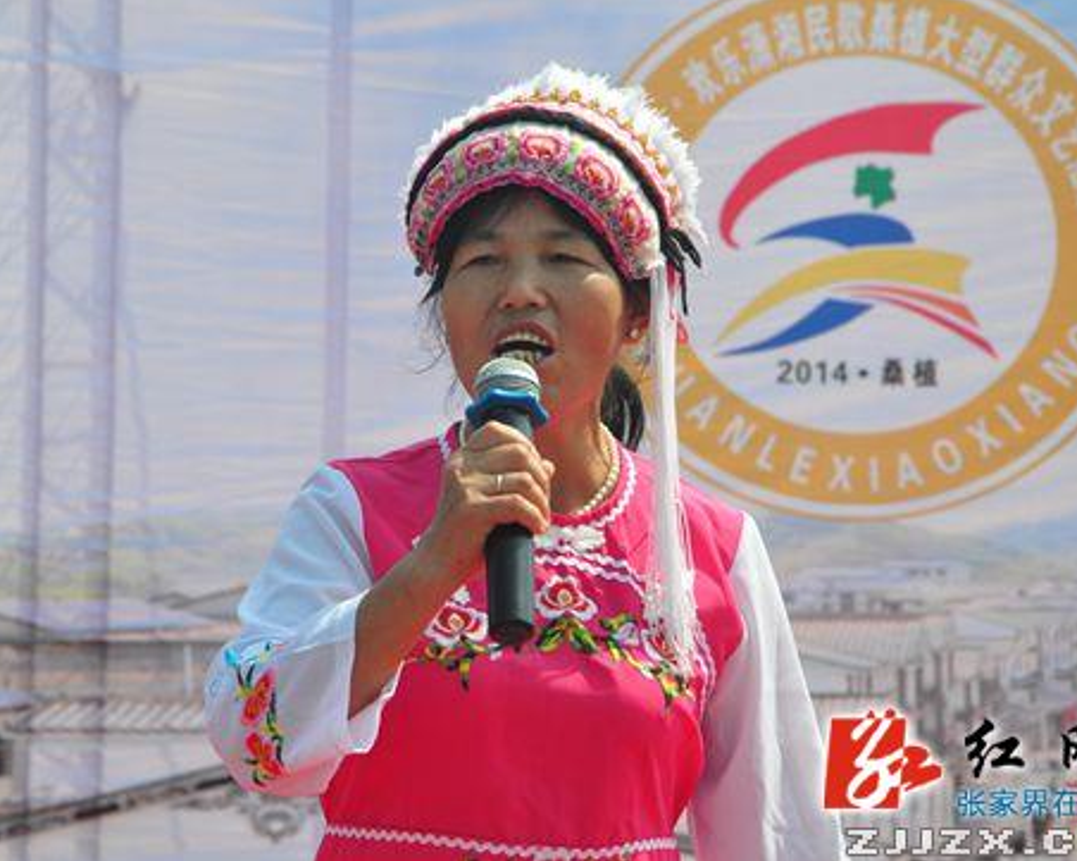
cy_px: 430
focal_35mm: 154
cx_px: 496
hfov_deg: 12.5
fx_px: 4906
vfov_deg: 10.0
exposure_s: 1/1600
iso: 1000
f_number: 10
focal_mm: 90
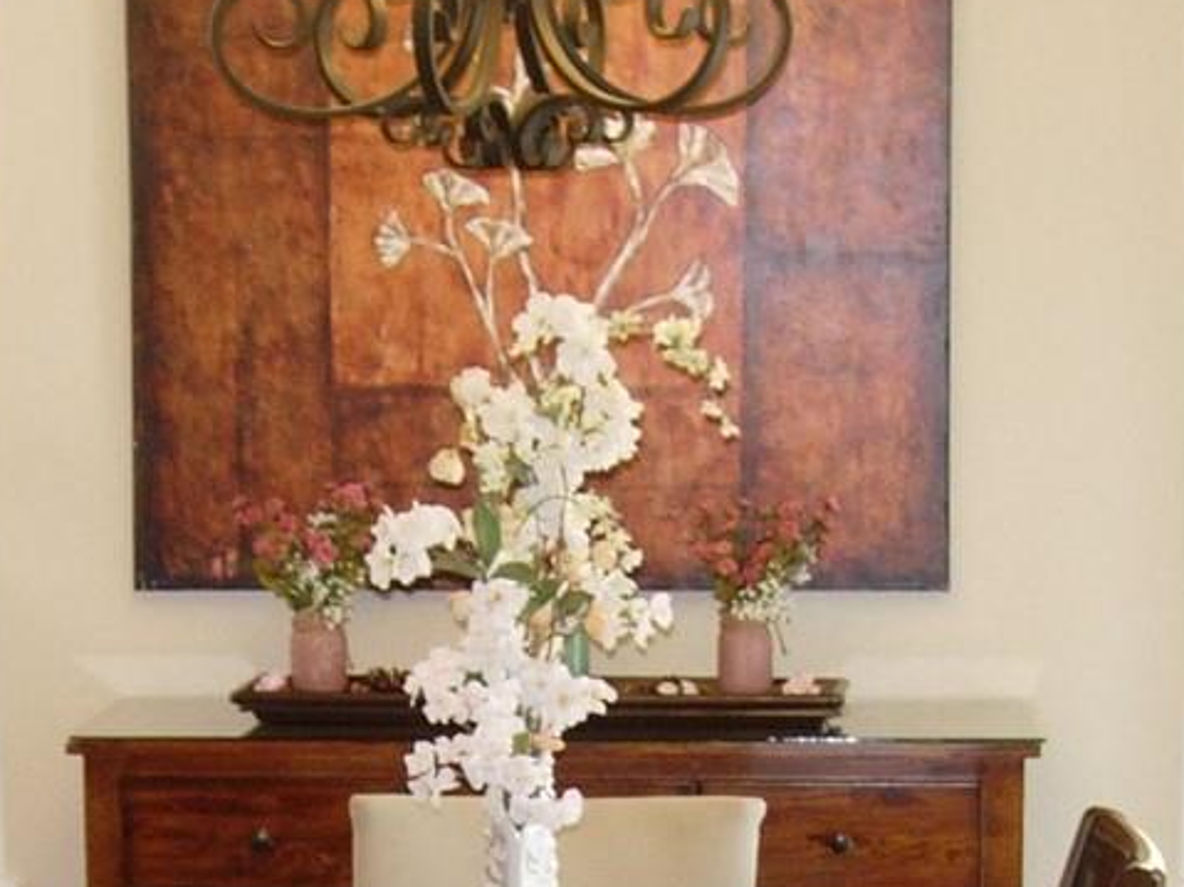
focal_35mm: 127
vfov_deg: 11.3
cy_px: 1213
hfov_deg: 15.5
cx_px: 529
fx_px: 4343
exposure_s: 1/53.8
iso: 79
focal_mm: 7.8
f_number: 2.8
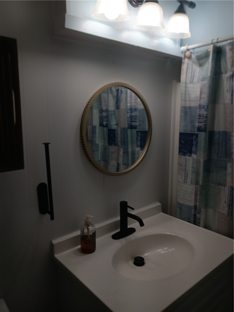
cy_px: 156
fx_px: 234
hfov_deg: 53.1
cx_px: 117
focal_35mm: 26
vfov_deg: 67.3
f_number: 1.8
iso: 25
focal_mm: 3.98
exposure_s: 1/33.3
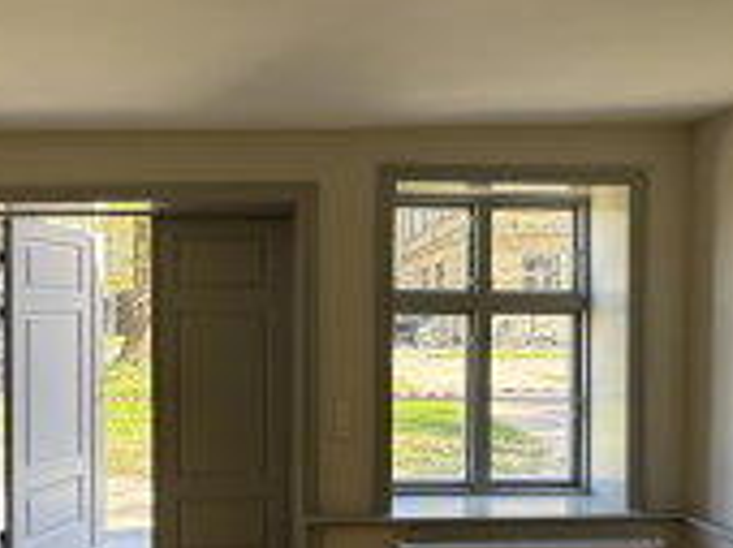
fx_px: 698
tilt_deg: -1.1
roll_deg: +0.2
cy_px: 319
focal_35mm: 33
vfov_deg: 42.7
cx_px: 211
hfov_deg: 53.6
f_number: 2.2
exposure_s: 1/101
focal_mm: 2.22
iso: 64
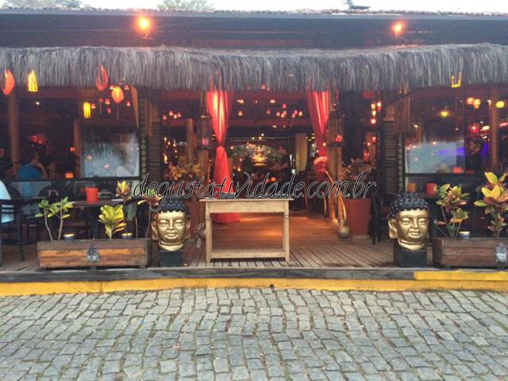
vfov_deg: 48.2
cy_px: 190
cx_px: 254
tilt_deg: -0.7
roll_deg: +0.3
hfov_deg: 61.7
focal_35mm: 29
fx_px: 426
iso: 320
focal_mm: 4.15
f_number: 2.2
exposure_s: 1/20
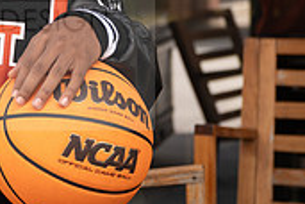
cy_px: -102
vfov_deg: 9.0
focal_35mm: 149
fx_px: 1262
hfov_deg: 13.3
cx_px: -78
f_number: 2.8
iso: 50
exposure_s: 1/200
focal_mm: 44
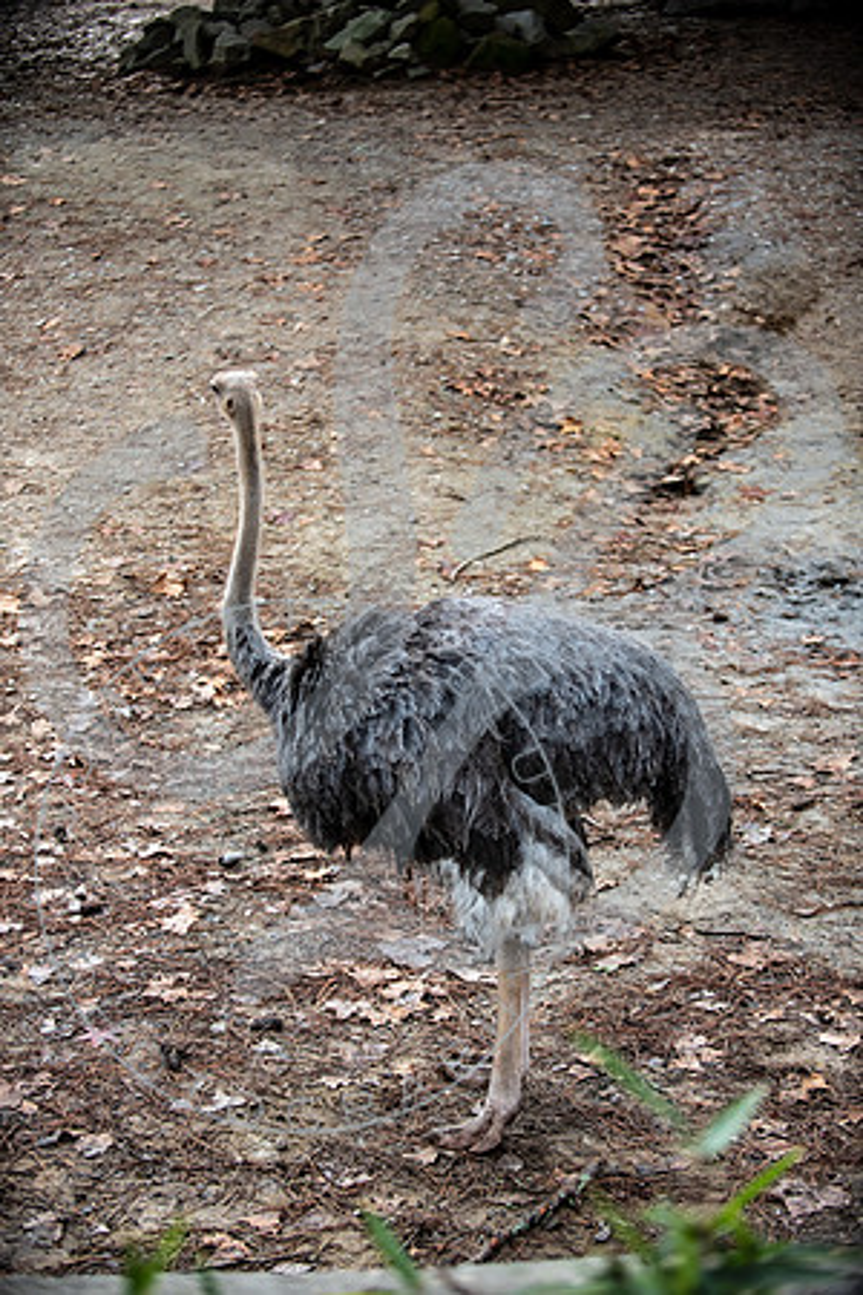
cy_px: 648
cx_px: 432
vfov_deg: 26.0
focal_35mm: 78
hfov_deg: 17.5
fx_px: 2805
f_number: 2.8
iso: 200
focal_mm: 78
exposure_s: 1/1000
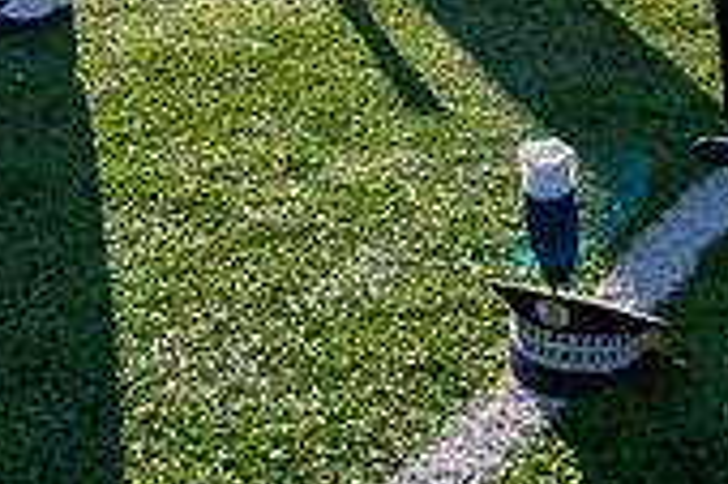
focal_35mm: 82
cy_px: -276
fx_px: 1657
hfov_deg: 24.7
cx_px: 283
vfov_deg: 15.2
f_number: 4
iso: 80
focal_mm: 24
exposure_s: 1/800
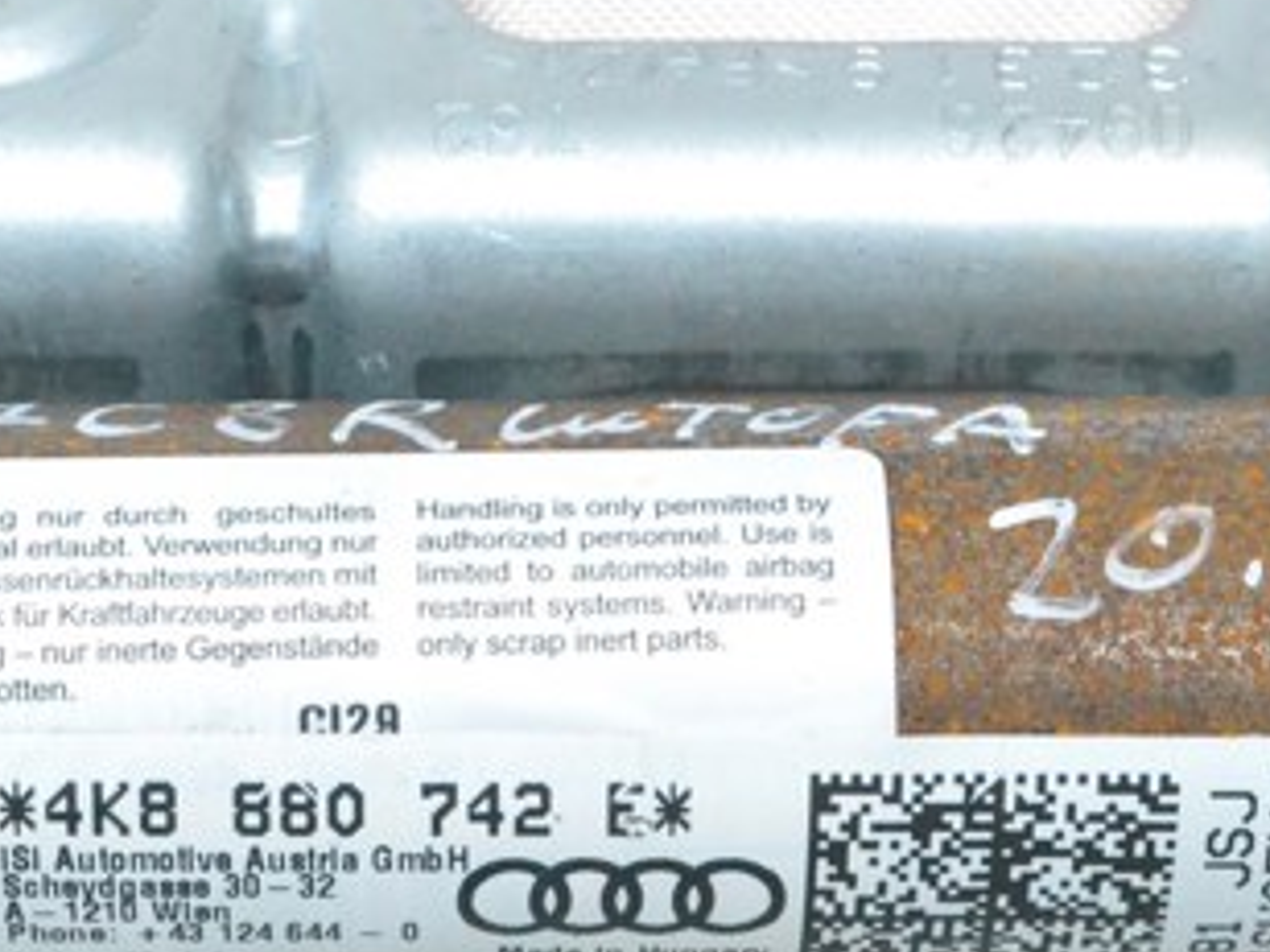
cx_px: 726
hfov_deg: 14.3
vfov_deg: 10.7
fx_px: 5063
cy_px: 548
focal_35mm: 138
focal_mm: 46
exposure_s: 1/125
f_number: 10
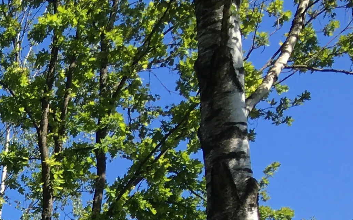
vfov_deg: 9.7
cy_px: 509
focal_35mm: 121
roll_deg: +1.3
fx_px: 1164
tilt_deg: +7.5
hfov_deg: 15.1
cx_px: -268
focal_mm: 4.15
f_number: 2.2
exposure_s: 1/801
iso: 25
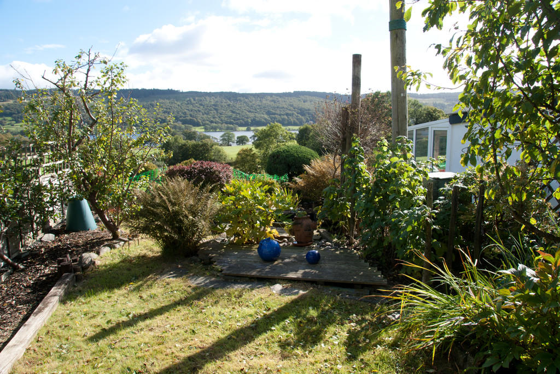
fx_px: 374
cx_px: 280
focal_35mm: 24
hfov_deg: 73.7
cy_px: 187
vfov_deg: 53.2
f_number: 9
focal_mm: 16
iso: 100
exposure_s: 1/80
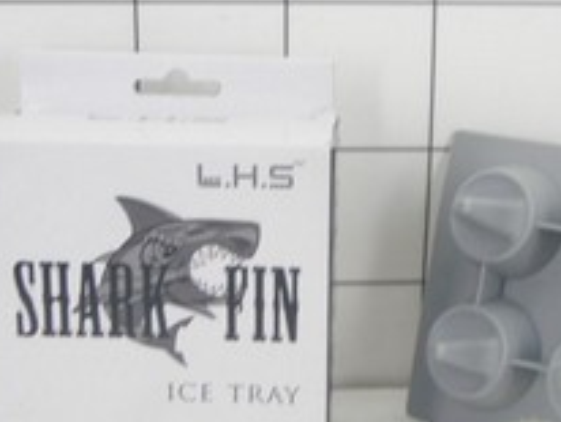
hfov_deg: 19.8
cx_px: 346
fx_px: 1606
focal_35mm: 99
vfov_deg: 14.9
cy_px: 310
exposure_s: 1/40
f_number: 4
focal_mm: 9.13
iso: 200
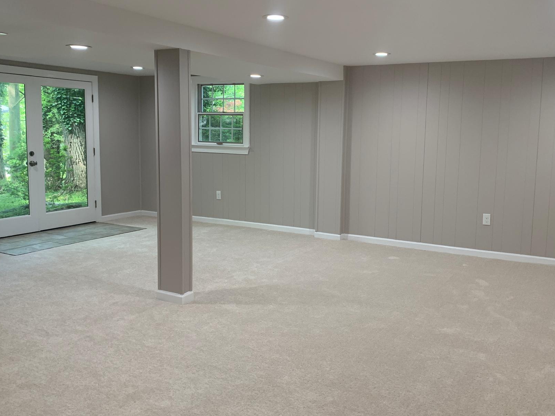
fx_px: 529
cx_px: 300
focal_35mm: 33
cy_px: 197
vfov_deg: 42.9
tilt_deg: -6.6
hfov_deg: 55.3
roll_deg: -0.8
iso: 80
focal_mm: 4.25
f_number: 1.8
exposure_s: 1/60
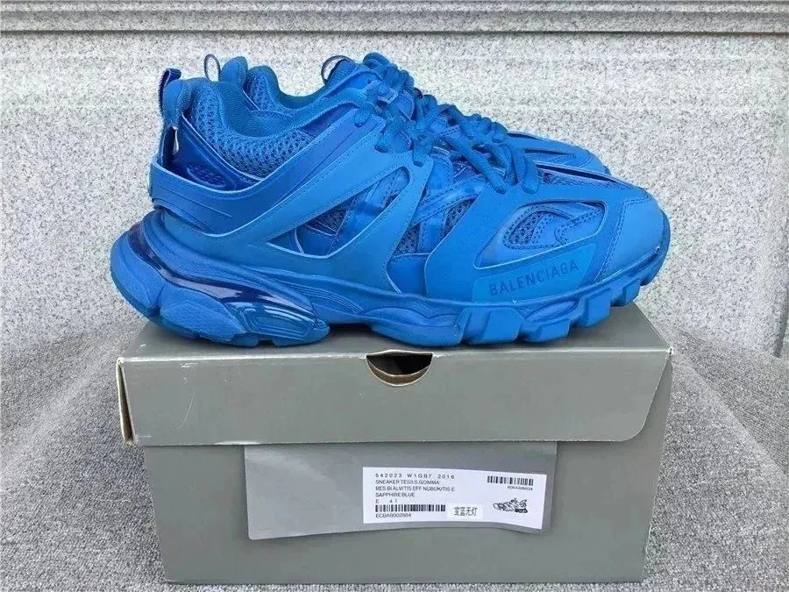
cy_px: 296
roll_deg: +0.1
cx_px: 394
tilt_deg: -22.1
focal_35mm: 31
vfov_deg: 45.4
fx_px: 707
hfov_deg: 58.4
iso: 25
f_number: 2.4
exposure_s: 1/443
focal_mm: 3.3
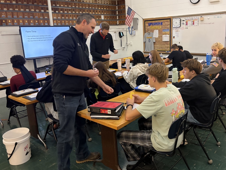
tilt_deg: -11.6
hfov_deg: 58.1
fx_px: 202
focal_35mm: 31
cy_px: 73
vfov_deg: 45.3
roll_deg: +2.3
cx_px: 129
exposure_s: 1/40
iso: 500
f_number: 1.6
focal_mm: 5.96
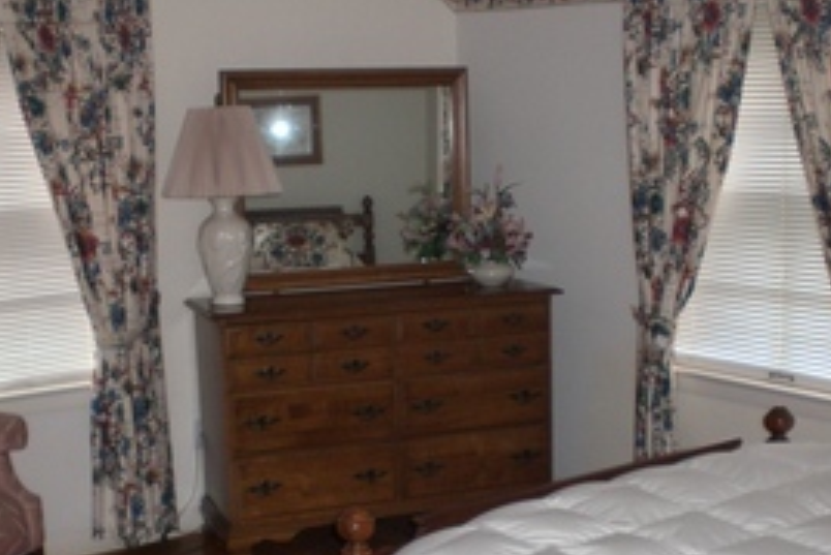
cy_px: 397
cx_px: 428
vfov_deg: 25.3
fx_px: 1224
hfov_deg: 37.5
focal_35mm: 53
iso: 200
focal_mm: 6.3
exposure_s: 1/60
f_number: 3.1
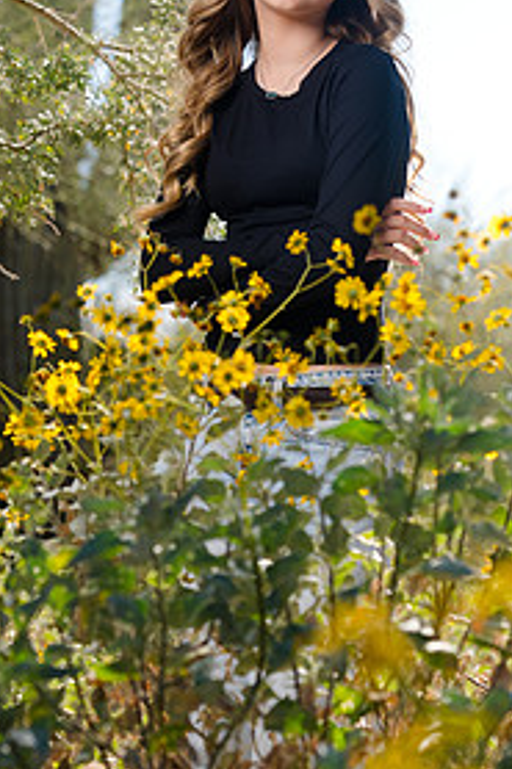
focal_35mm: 170
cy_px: 360
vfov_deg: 12.1
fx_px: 3631
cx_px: 249
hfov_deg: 8.1
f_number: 5.6
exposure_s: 1/250
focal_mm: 105
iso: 100
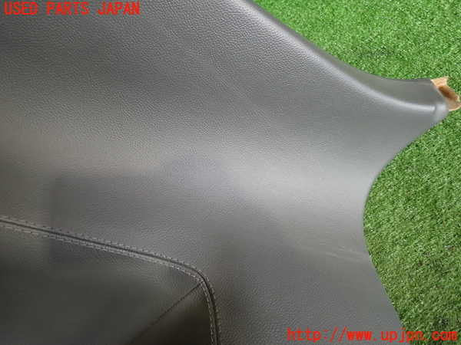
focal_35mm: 25
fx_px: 333
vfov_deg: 54.9
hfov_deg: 69.4
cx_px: 230
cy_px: 172
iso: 200
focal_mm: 4.5
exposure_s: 1/40
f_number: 2
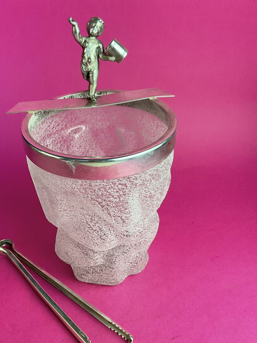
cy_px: 200
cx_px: 100
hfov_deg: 35.0
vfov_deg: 45.6
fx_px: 406
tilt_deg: -37.8
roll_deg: +1.6
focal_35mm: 41
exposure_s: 1/100
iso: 40
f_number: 1.8
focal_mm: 3
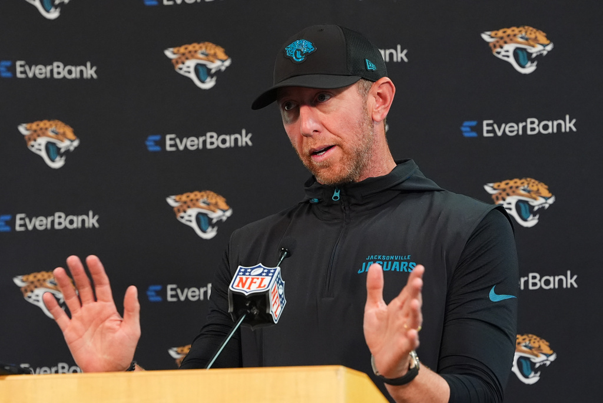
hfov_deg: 9.1
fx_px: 3771
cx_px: 302
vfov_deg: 6.1
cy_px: 202
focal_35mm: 225
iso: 4000
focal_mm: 150
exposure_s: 1/320
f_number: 3.5
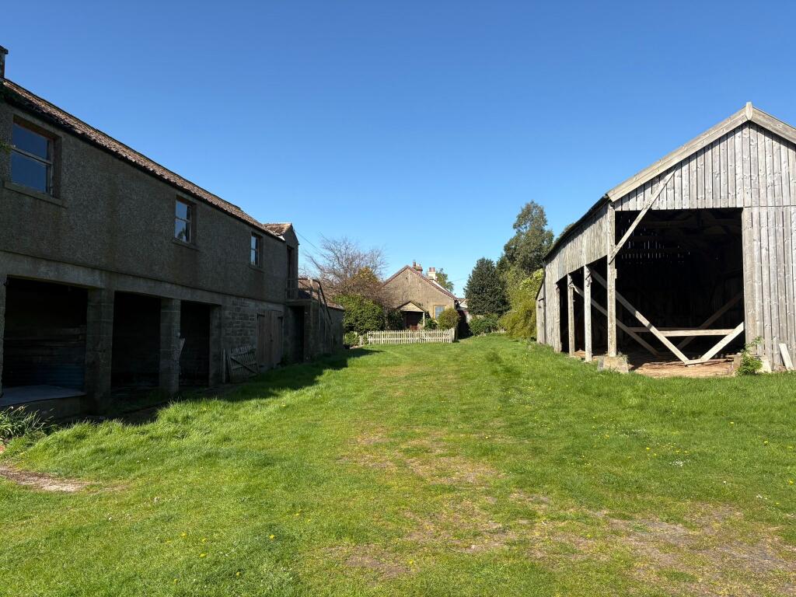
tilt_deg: +3.9
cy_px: 298
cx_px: 398
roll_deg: -0.1
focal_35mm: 26
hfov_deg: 67.3
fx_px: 598
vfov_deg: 53.1
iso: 50
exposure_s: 1/2538
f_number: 1.6
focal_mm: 5.96
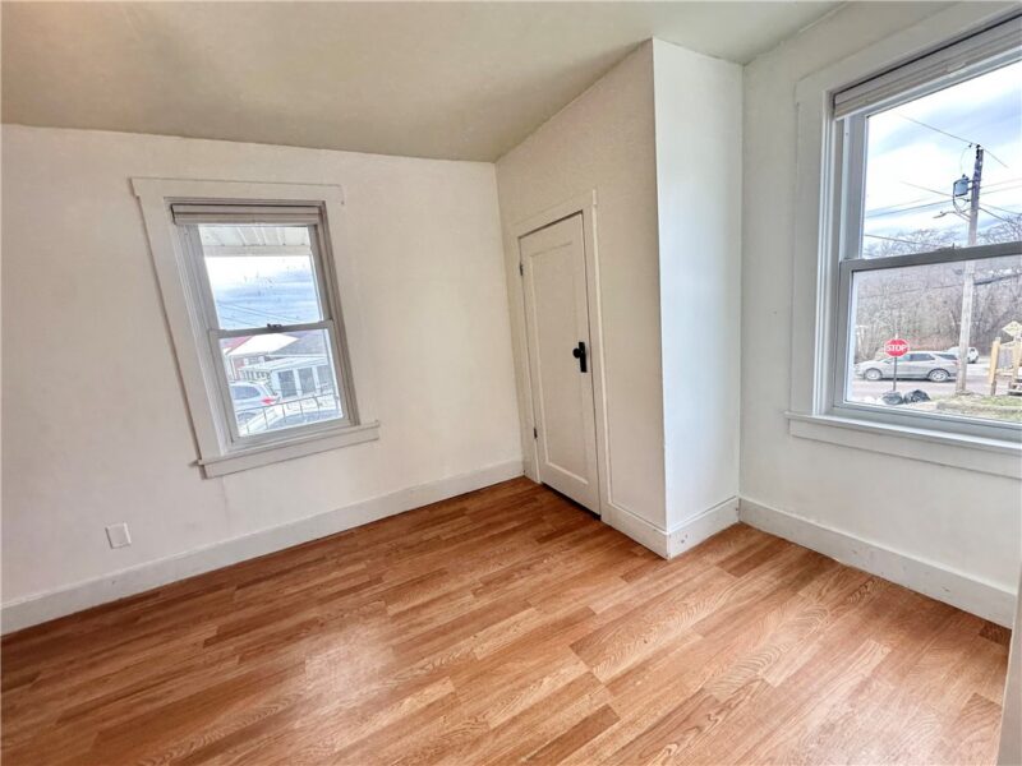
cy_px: 383
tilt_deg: -9.3
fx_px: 413
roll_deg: +6.3
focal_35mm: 14
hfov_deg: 102.1
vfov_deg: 85.7
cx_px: 511
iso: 80
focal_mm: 2.22
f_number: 2.2
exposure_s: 1/120
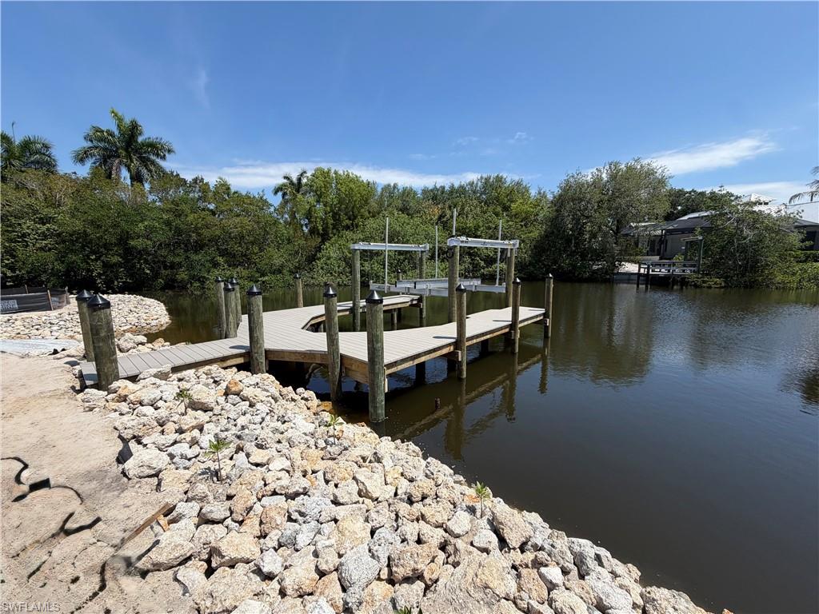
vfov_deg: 85.7
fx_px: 331
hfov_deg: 102.1
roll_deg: +0.6
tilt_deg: -8.6
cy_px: 307
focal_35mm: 14
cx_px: 410
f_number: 2.2
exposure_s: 1/1001
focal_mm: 2.22
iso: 20
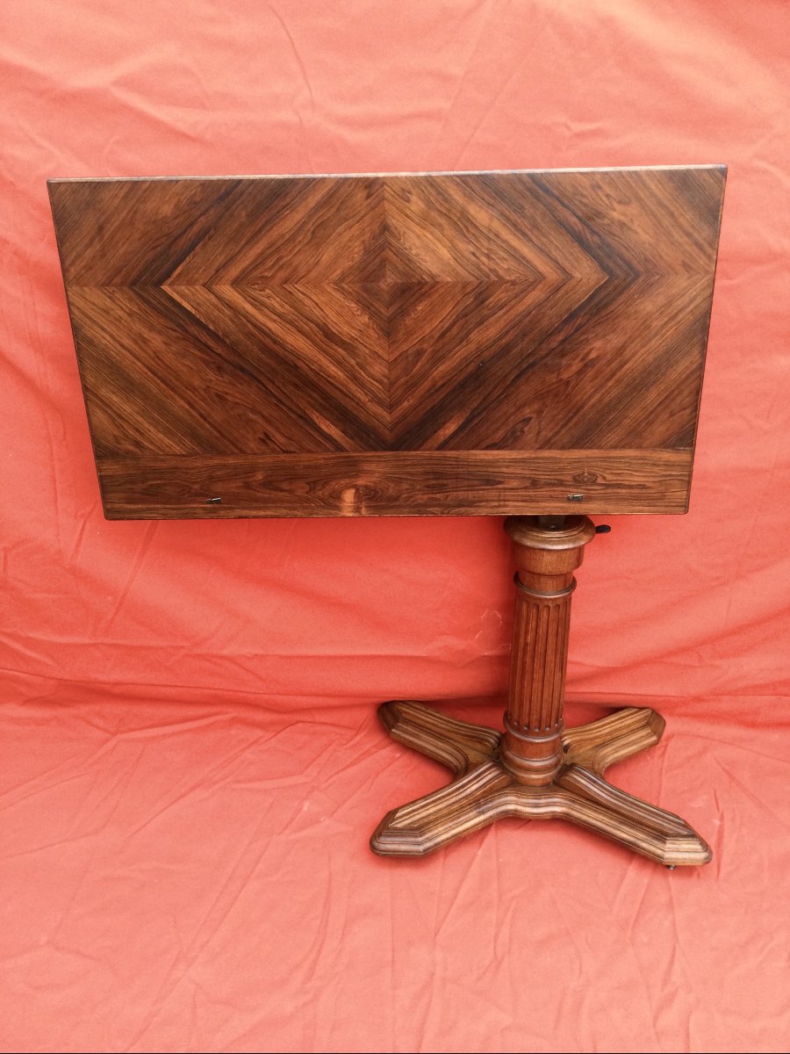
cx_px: 395
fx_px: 943
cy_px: 527
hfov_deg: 45.4
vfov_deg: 58.4
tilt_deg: -26.4
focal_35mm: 31
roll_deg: -1.1
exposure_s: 1/33
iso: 32
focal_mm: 3.3
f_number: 2.4
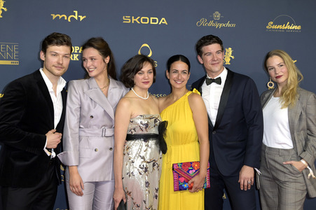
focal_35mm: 50
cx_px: 158
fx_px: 439
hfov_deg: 39.6
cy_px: 105
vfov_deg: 27.0
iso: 640
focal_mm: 50
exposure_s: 1/250
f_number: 6.3
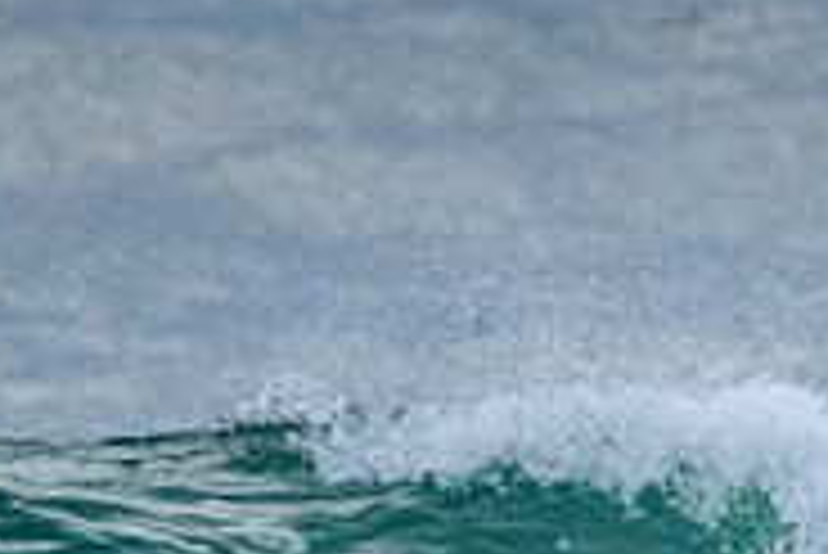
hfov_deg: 0.6
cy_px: 824
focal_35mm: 3459
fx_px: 79617
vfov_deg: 0.4
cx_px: 1079
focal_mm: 800
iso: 2800
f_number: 11
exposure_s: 1/2000
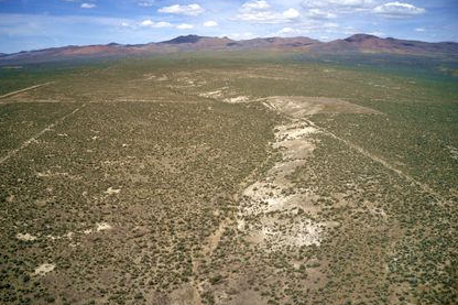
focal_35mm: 29
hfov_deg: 63.7
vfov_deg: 44.9
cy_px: 148
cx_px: 222
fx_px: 369
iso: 100
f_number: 6.3
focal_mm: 10.26
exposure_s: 1/500
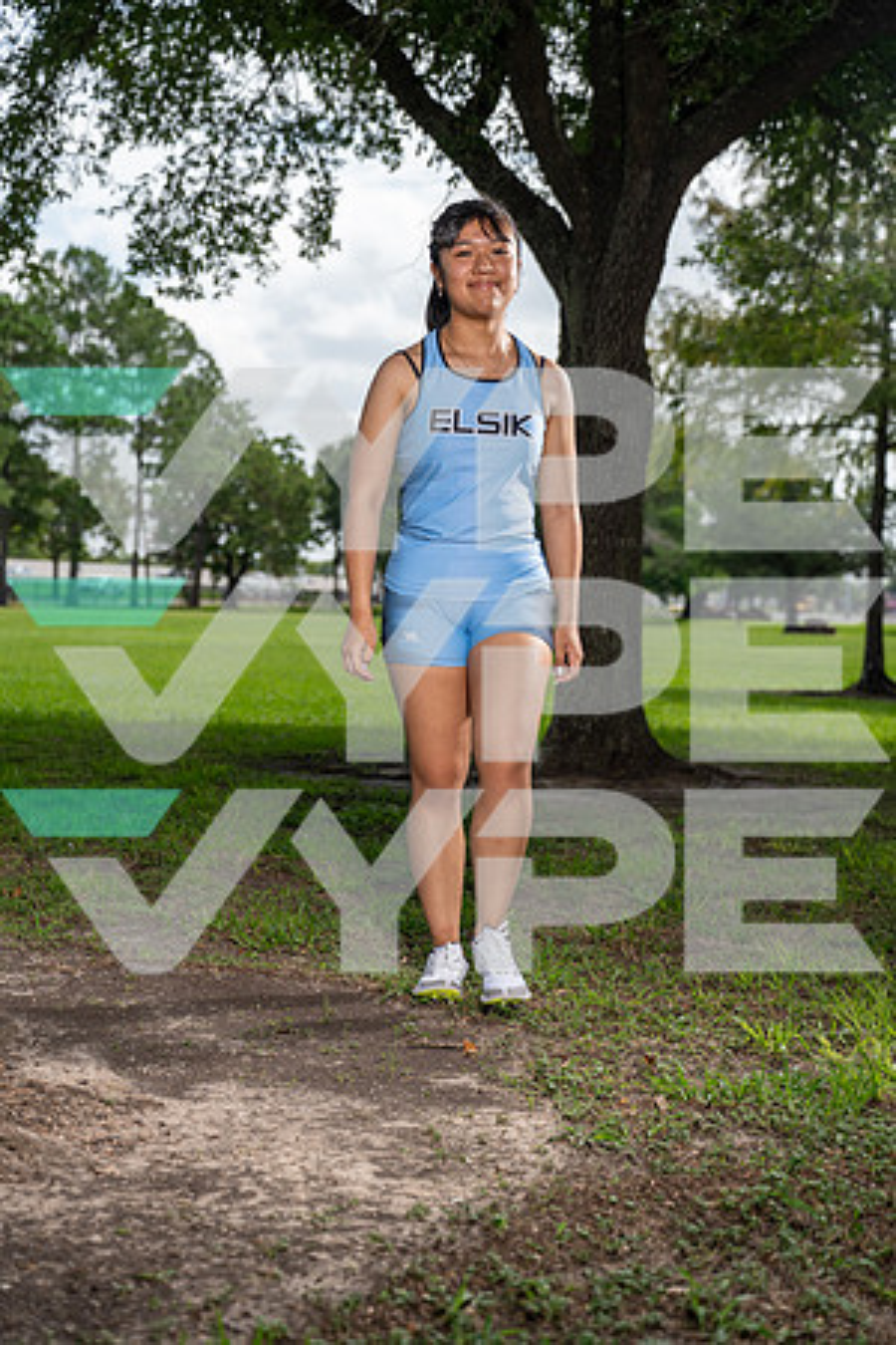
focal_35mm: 60
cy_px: 672
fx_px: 2240
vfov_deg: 33.4
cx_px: 448
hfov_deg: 22.6
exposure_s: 1/1600
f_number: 4
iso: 250
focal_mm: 60
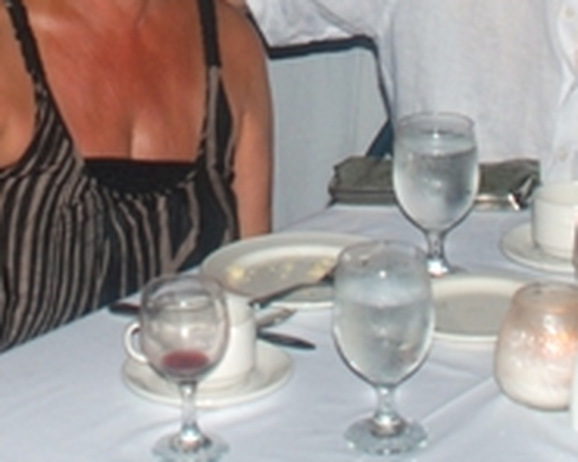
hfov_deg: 16.8
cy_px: -181
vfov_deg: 13.0
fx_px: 1950
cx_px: 447
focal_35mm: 114
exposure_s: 1/60
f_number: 3.8
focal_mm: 20
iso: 200
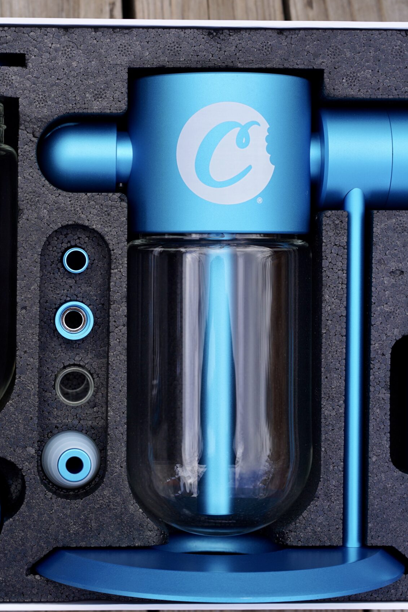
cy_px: 305
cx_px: 81
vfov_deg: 24.5
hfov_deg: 16.3
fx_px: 1411
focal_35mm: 83
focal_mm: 55
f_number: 6.3
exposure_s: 1/80
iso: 100
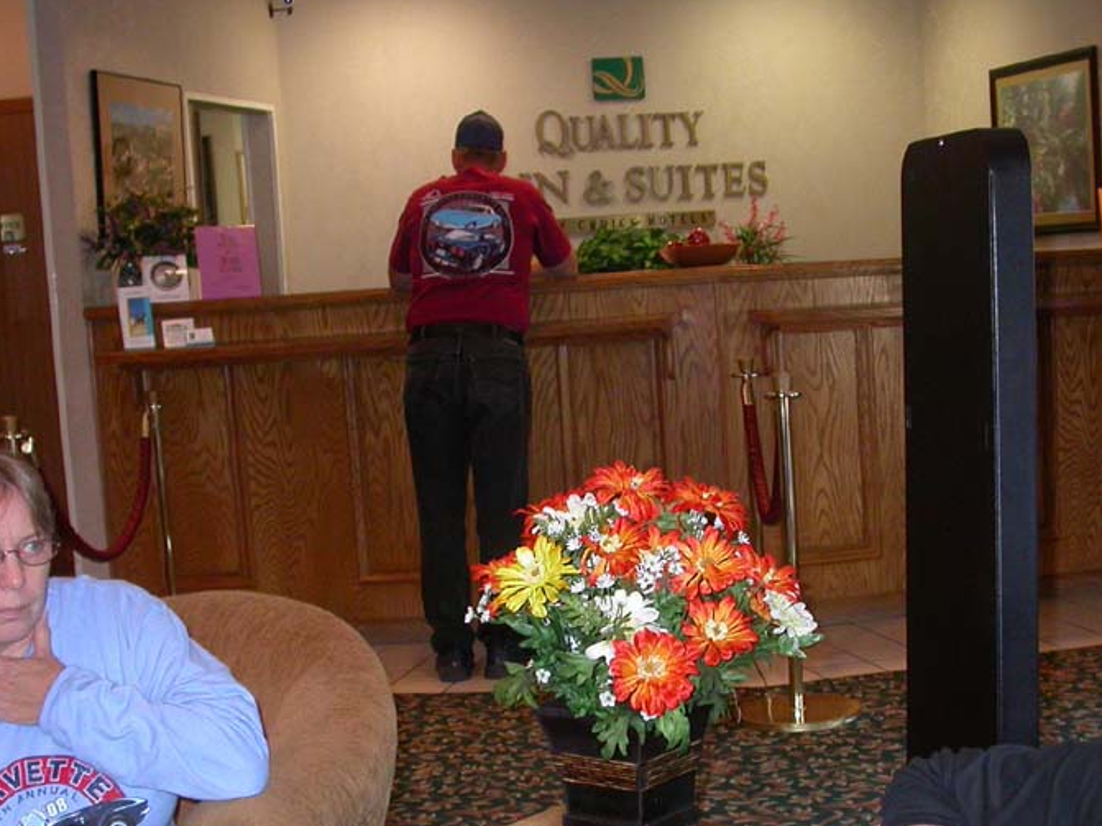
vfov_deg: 25.0
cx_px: 622
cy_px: 588
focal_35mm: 58
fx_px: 1846
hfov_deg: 33.2
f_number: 2.6
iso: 200
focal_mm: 7.85
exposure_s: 1/60
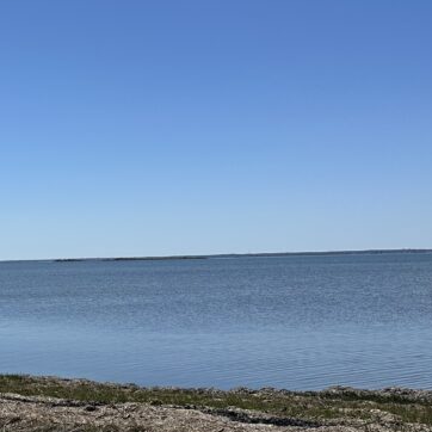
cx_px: -115
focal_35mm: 60
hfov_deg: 25.1
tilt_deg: +3.4
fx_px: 847
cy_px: 218
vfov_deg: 28.6
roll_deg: +1.3
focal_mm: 6.86
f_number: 1.78
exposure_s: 1/9709
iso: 80
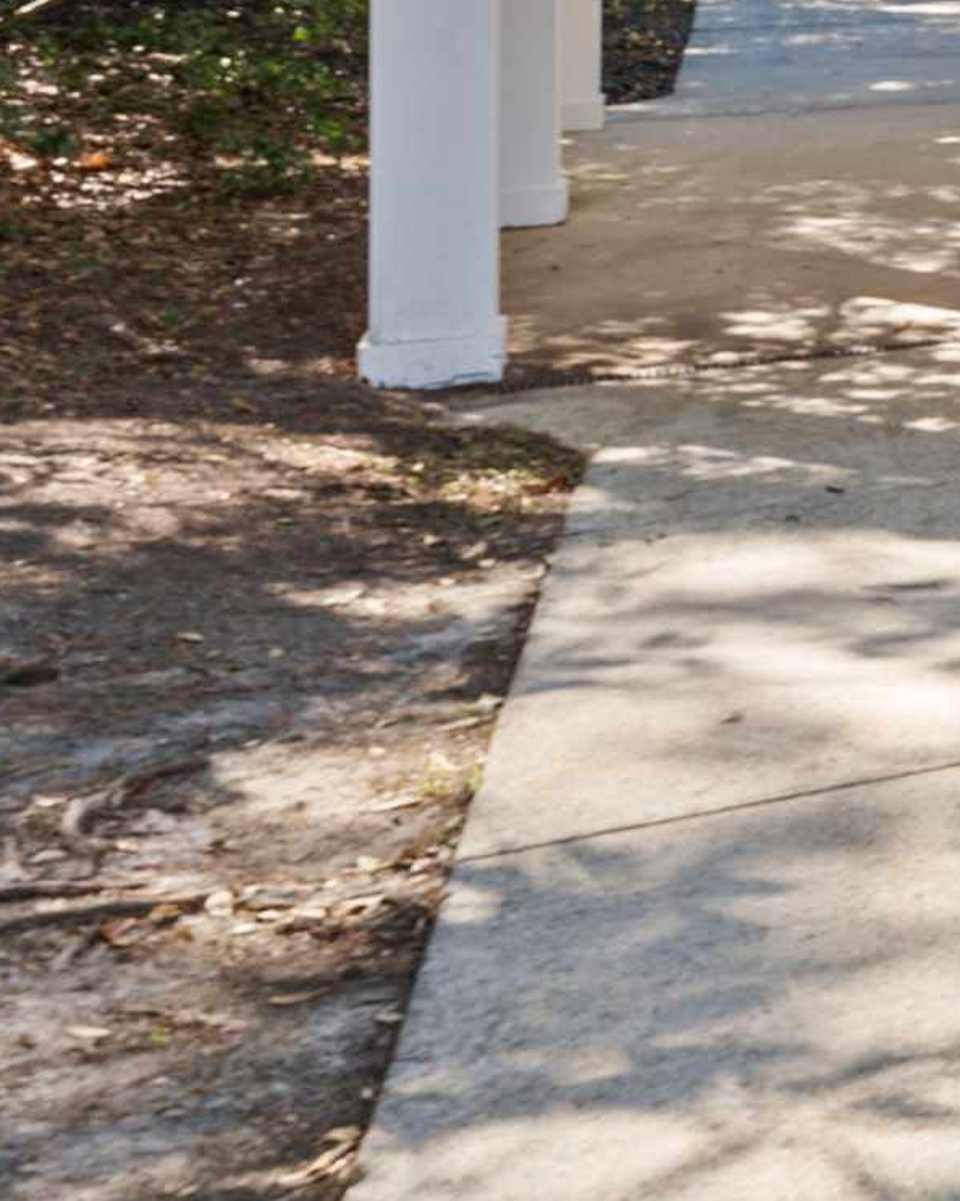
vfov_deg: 26.3
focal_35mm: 68
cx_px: 2466
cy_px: -50
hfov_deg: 13.7
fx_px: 2400
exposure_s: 1/60
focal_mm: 17.4
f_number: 6.3
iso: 500
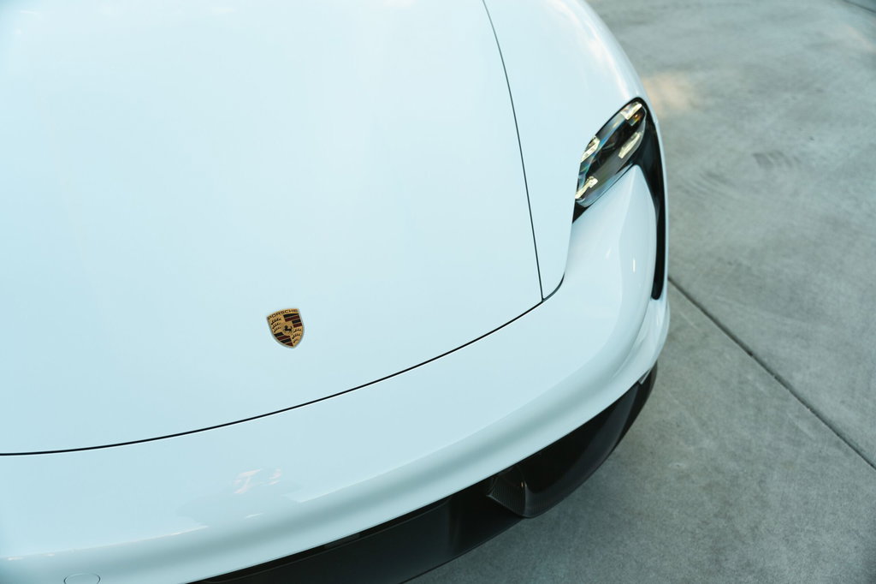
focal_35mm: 33
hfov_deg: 57.1
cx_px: 438
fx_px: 805
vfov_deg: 39.8
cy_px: 292
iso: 200
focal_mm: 33.1
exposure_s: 1/200
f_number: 2.8
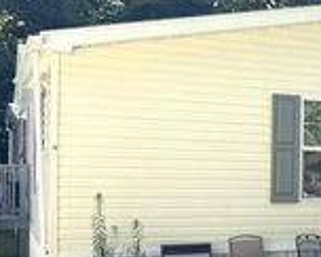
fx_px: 732
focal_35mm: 77
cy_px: 184
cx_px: 399
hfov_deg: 22.5
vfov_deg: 19.8
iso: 80
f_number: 1.78
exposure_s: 1/1361
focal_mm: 6.76
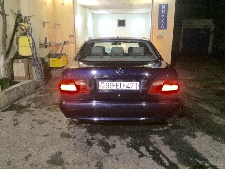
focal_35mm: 29
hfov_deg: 61.7
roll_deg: +0.3
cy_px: 84
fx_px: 188
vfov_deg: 48.2
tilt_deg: -13.5
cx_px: 112
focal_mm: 4.15
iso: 400
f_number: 2.2
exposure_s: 1/17
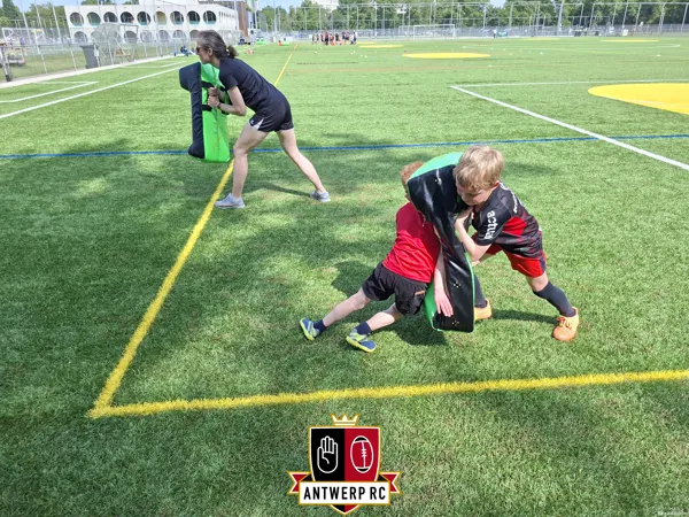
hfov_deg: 73.9
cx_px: 344
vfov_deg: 58.9
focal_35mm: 23
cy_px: 258
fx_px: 458
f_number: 1.8
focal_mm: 5.54
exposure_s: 1/947
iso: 50
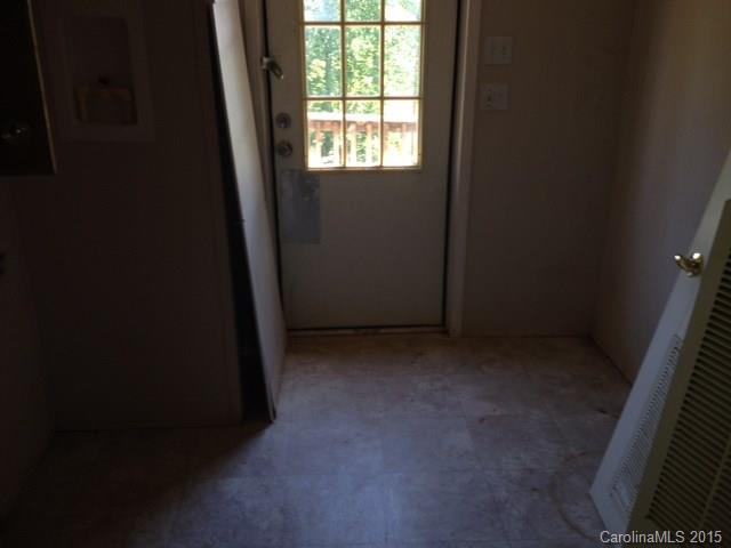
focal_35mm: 35
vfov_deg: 40.7
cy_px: 274
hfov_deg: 52.6
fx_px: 739
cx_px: 366
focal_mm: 4.28
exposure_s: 1/43
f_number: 2.4
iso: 50
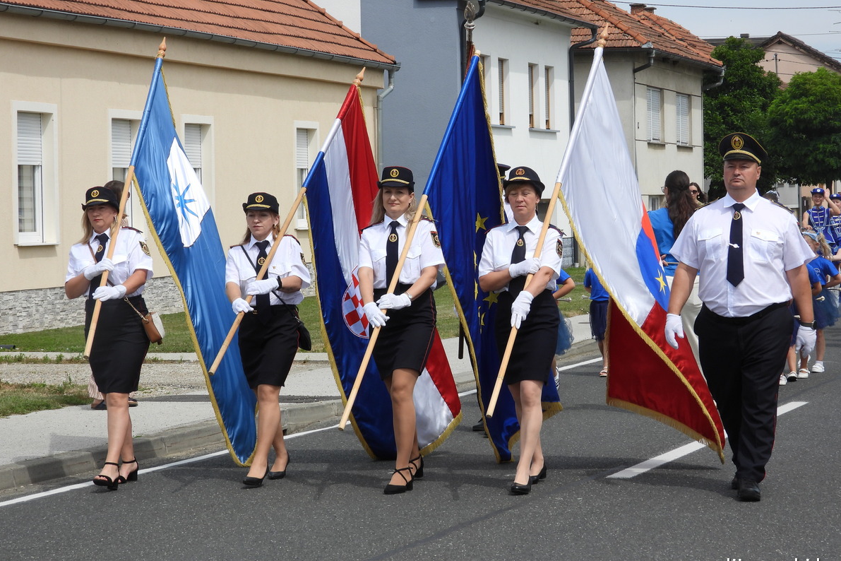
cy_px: 279
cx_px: 419
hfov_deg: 18.6
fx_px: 2570
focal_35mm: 110
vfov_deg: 12.5
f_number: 4
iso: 100
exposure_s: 1/1000
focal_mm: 18.9
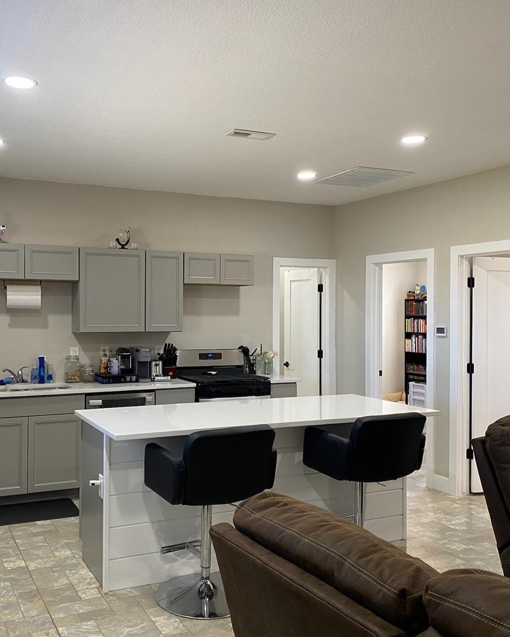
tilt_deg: -0.7
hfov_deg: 43.3
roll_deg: -0.8
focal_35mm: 34
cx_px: 222
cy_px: 317
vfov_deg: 52.8
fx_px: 642
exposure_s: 1/60
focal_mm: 4.25
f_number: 1.8
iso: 100
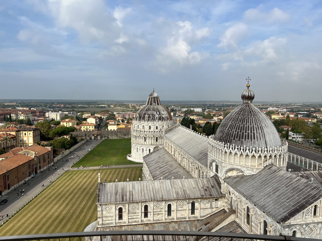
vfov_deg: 53.1
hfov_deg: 67.3
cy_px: 120
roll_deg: -0.2
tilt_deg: -6.4
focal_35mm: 26
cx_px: 161
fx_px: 242
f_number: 1.5
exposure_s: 1/5587
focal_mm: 5.7
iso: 50
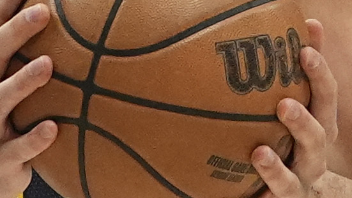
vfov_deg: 1.5
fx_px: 7346
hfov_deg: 2.7
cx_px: -56
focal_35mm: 787
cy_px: -88
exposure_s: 1/2000
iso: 4000
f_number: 3.2
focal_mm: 70
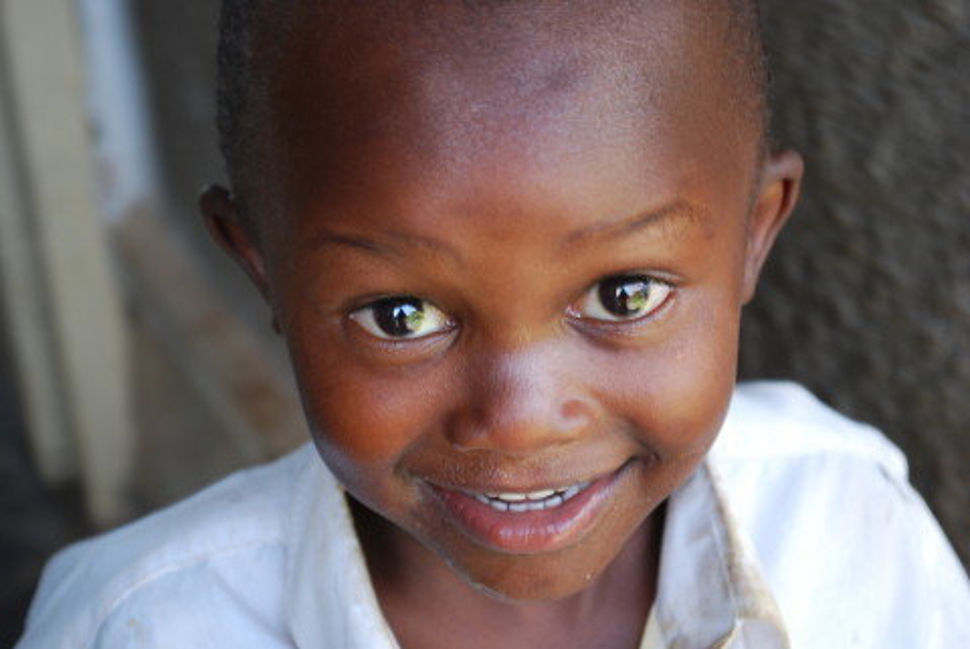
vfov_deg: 19.0
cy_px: 324
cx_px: 485
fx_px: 1942
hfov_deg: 28.0
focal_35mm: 72
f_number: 5.6
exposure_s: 1/30
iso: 220
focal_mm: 48
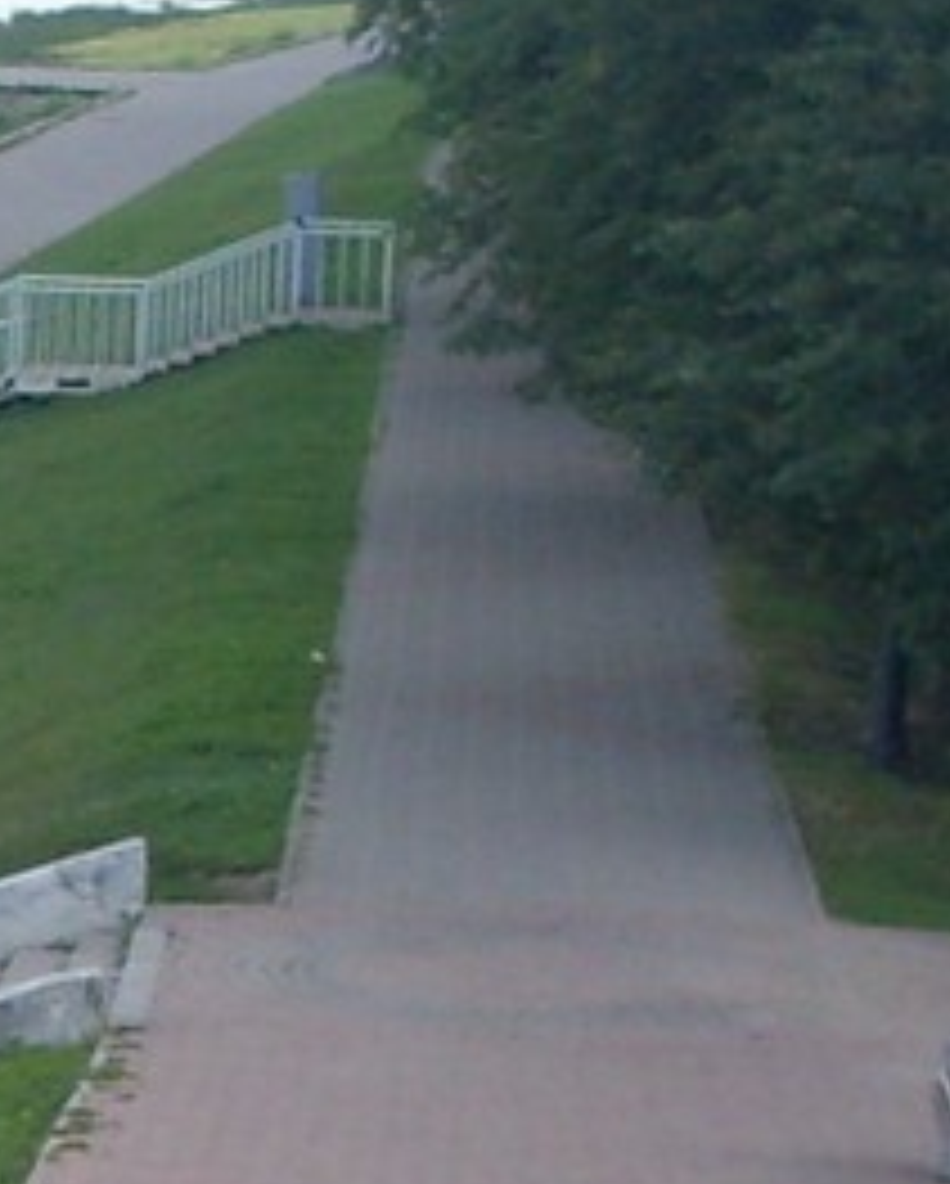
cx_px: -975
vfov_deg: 9.4
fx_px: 7087
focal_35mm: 202
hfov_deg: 7.4
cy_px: 1515
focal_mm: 6.3
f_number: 2.8
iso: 80
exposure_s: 1/350
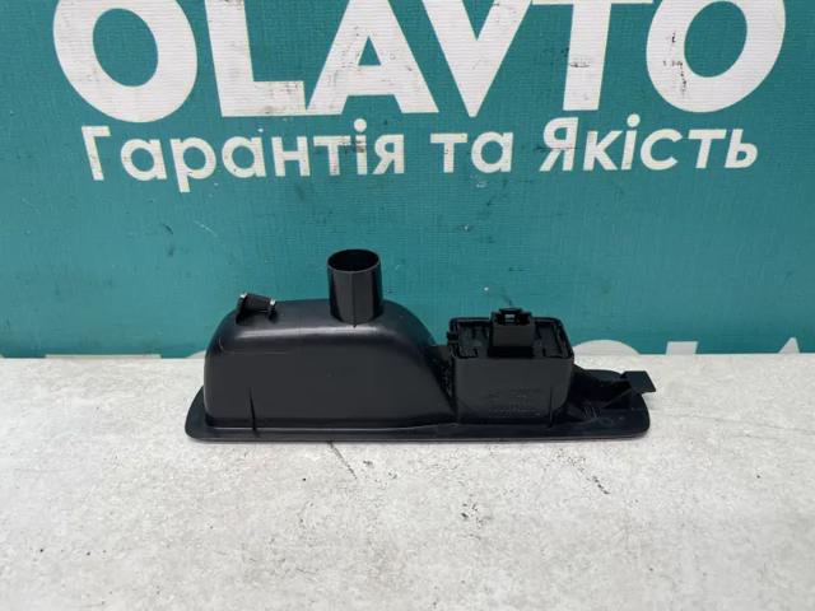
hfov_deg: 67.3
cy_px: 306
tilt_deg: -28.4
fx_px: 612
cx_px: 408
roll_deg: +2.0
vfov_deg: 53.1
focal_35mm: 26
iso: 100
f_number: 1.6
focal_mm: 4.2
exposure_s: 1/100
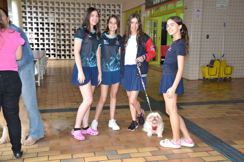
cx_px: 122
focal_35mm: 40
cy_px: 81
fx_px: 274
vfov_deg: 33.0
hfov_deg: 47.9
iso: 2200
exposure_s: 1/60
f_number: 4
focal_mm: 27
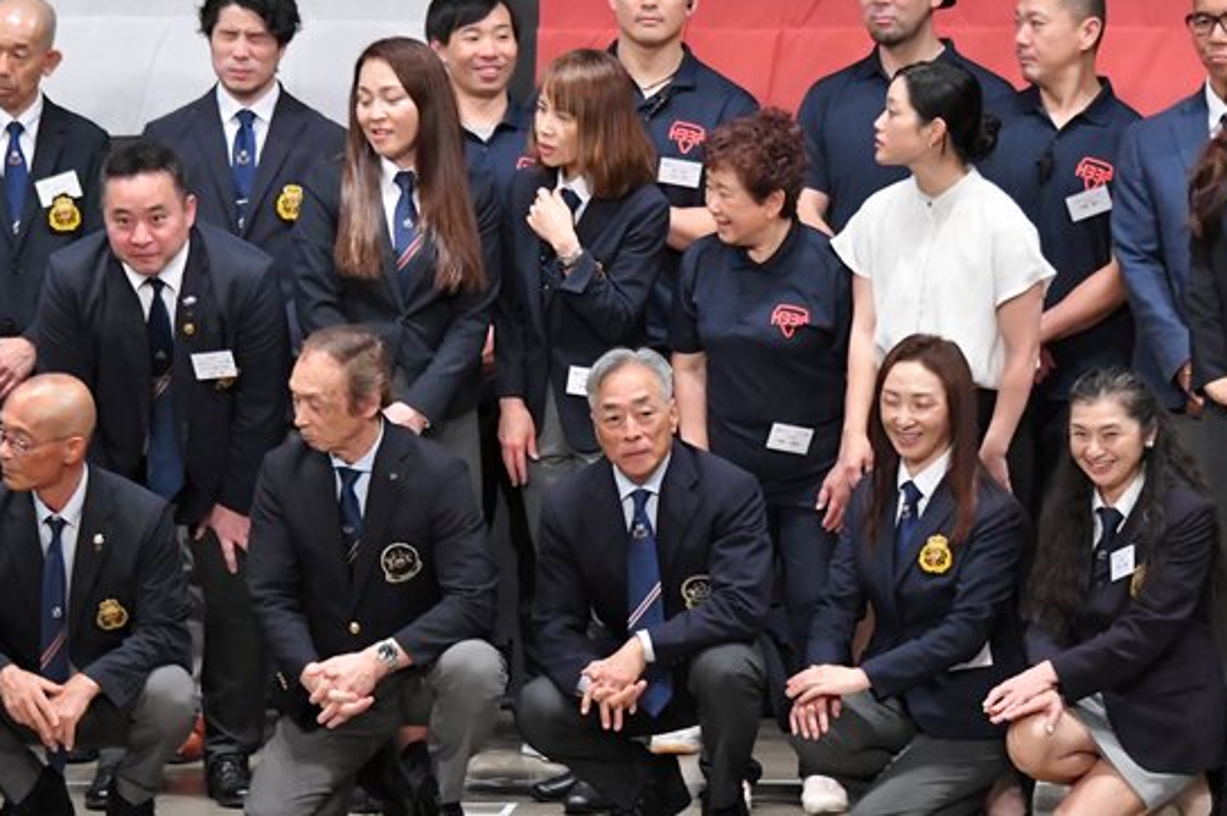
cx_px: 651
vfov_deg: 5.5
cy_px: 352
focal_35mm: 248
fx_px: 8447
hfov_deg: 8.3
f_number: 5.6
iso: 6400
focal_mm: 116
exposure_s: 1/400
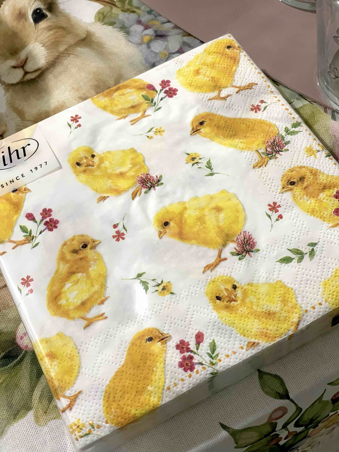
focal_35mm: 52
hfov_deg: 28.0
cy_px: 226
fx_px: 679
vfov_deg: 36.8
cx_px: 170
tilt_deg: -57.8
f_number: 2.4
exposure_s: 1/50
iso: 125
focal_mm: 6
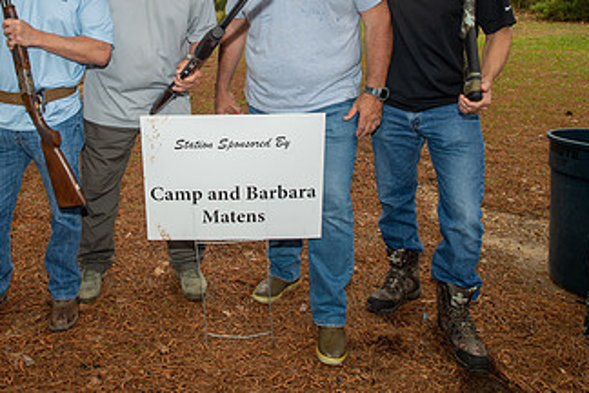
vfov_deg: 37.7
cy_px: 89
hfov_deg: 55.1
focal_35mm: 34
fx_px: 556
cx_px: 220
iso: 125
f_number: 9
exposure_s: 1/125
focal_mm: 19
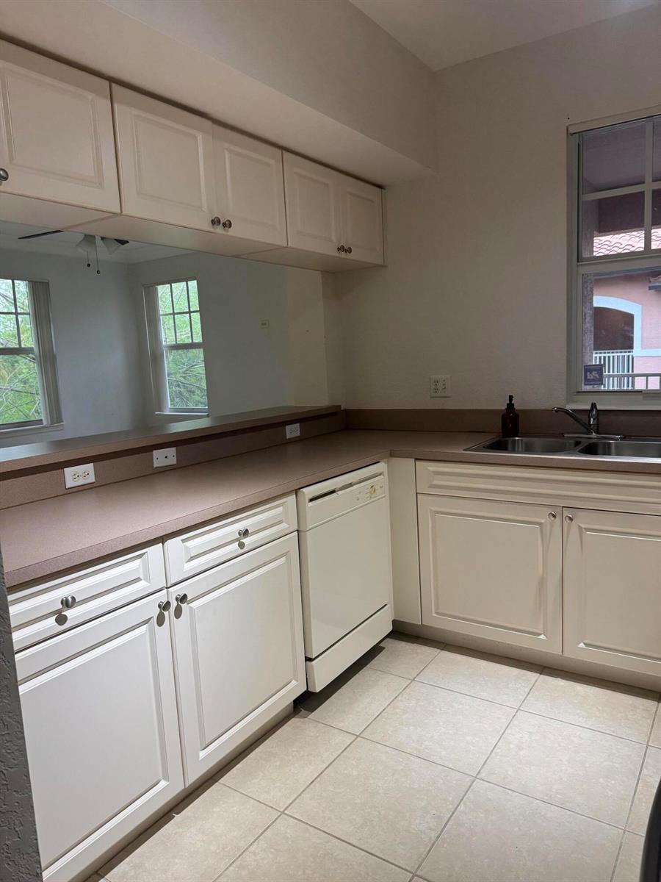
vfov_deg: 71.6
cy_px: 441
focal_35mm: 24
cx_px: 330
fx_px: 611
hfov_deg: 56.8
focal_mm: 6.76
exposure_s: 1/120
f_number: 1.78
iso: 200
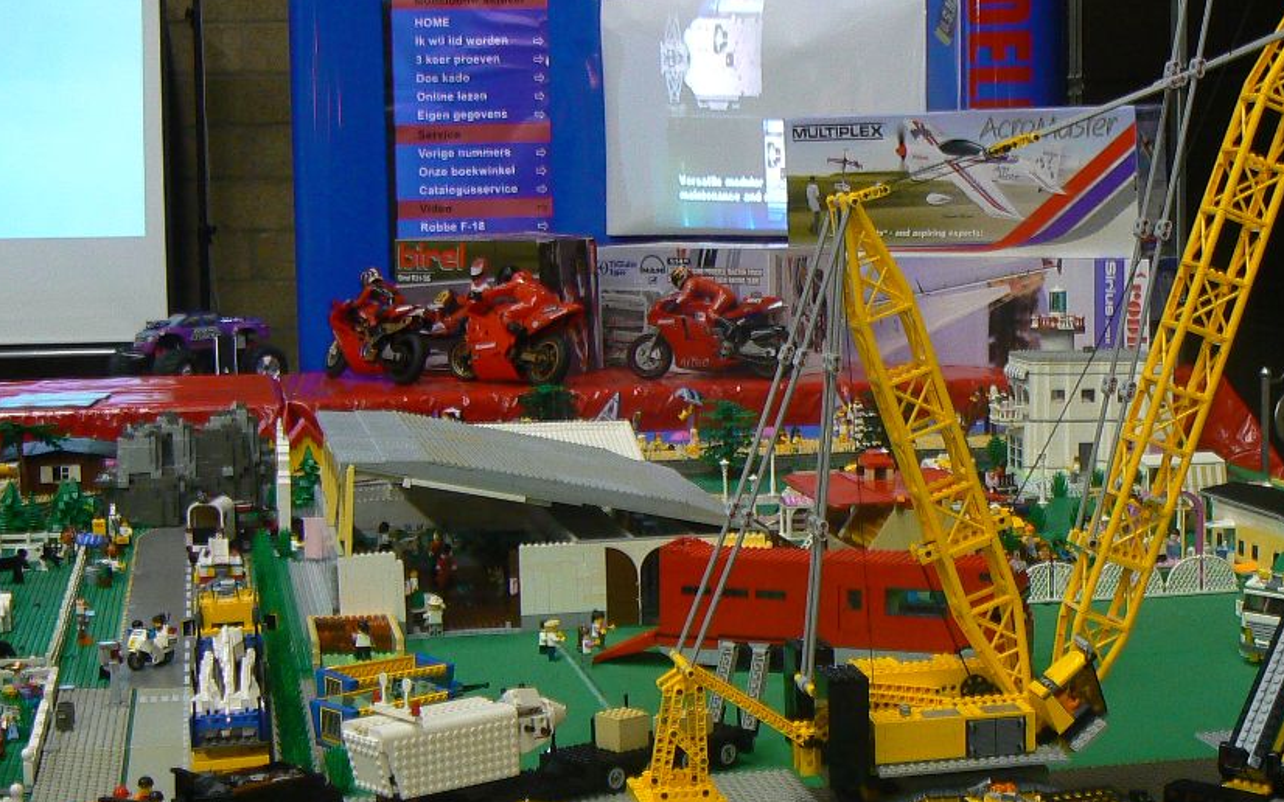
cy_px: 417
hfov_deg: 30.0
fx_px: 2379
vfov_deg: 19.1
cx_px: 830
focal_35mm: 68
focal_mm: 6.4
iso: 80
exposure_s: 1/5
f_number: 3.2
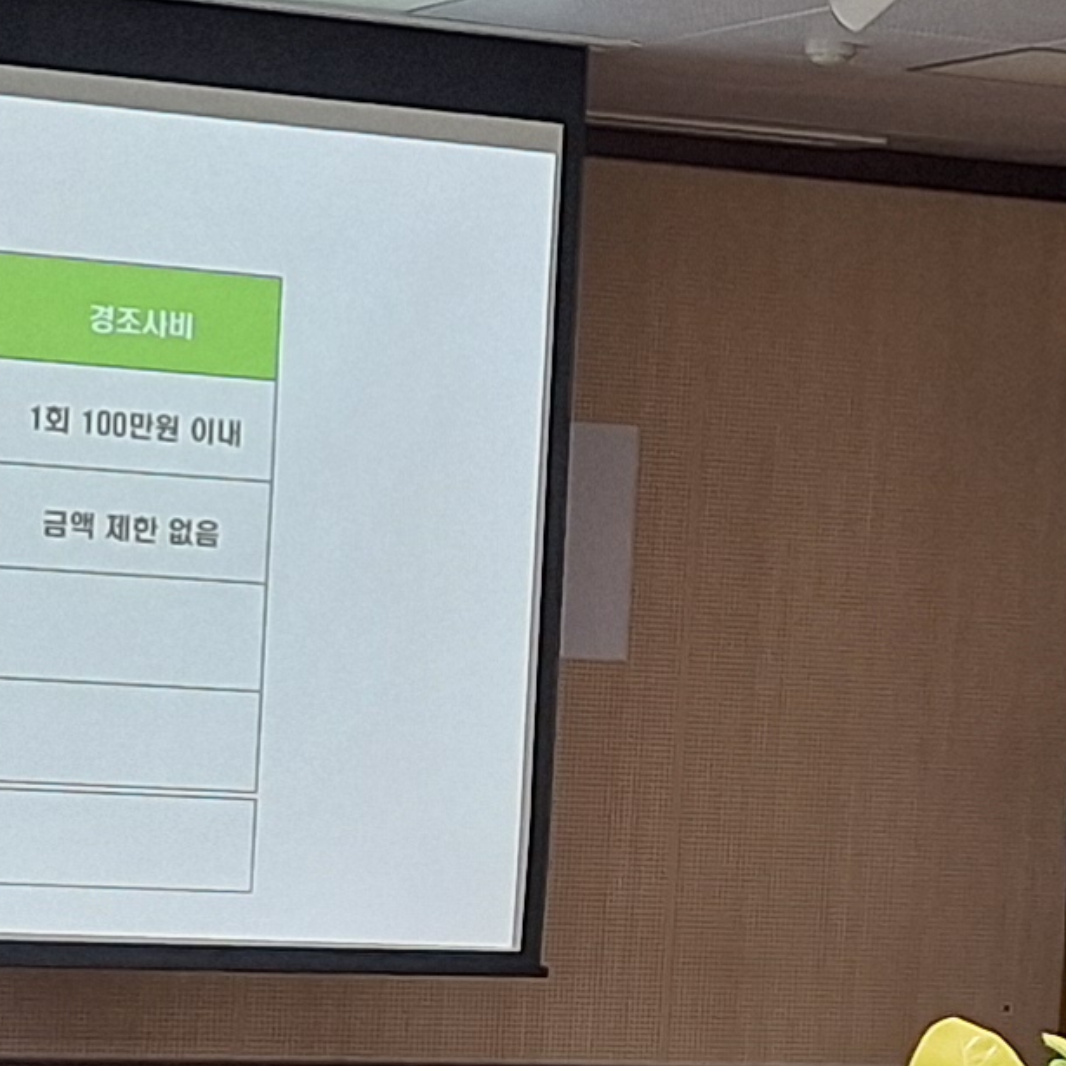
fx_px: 4703
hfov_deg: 12.9
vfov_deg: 12.8
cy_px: 1009
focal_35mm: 135
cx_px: 655
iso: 50
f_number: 1.8
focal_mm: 5.54
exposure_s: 1/60
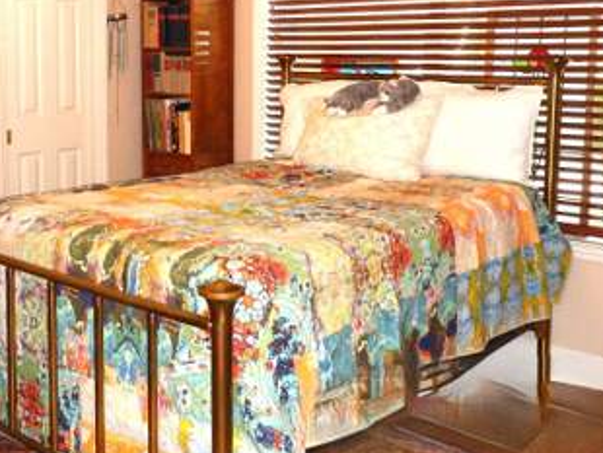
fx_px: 837
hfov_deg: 39.0
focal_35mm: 48
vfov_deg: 29.9
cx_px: 181
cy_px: 124
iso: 280
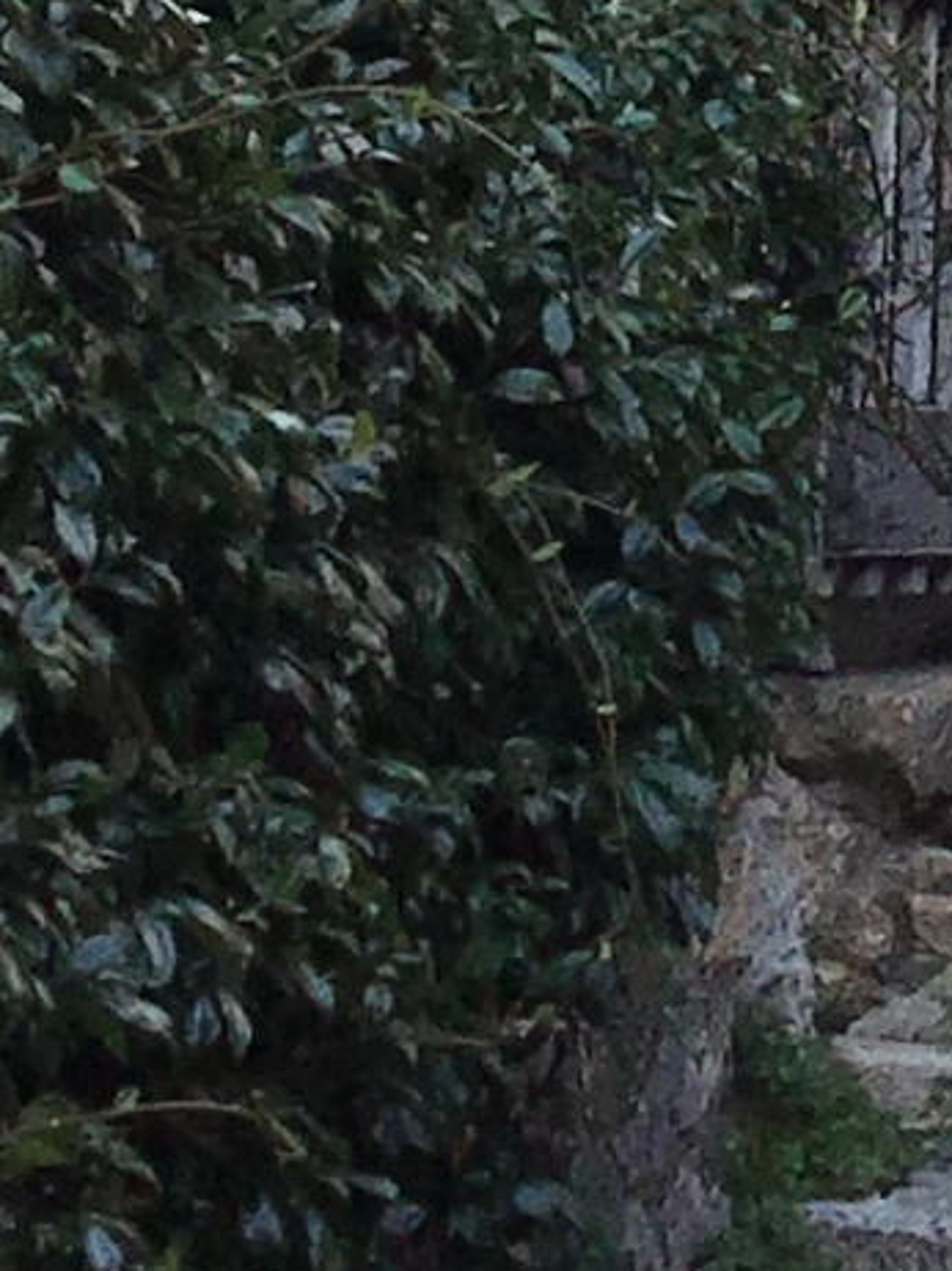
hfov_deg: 7.7
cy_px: -957
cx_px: 1612
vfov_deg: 10.0
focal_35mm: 188
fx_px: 6900
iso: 32
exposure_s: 1/100
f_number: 2.4
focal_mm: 3.3
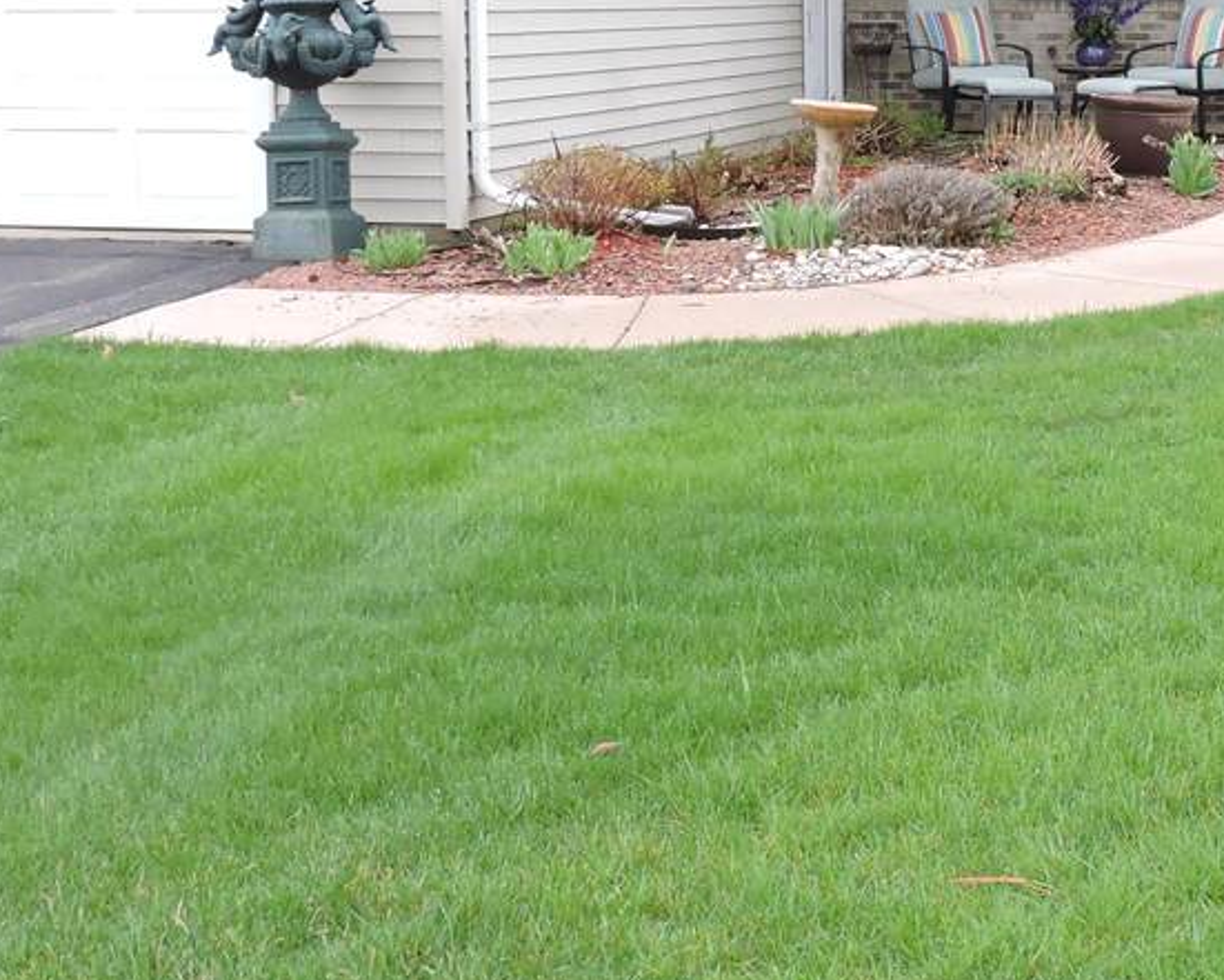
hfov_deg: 27.4
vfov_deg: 22.2
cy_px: 193
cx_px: 944
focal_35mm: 68
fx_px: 2464
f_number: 3.1
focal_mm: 5.4
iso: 220
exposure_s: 1/320
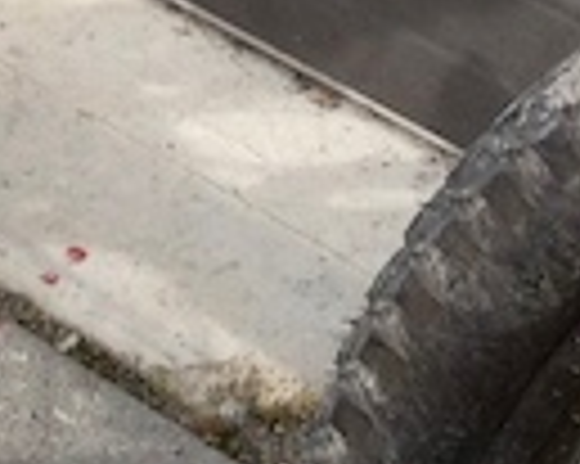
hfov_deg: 7.1
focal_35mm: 272
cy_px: -473
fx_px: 4666
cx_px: 117
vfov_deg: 5.6
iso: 64
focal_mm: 4.28
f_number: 2.4
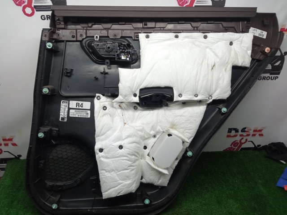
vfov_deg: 51.3
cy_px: 108
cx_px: 144
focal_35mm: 27
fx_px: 224
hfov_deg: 65.4
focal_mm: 3.79
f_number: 2.2
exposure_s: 1/50
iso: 151
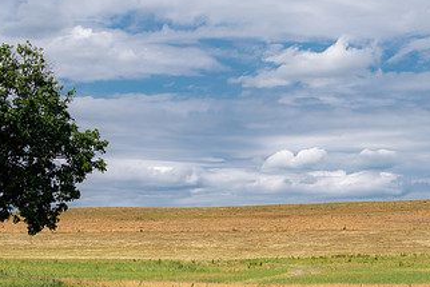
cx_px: 182
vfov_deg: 10.9
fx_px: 1506
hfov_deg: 16.2
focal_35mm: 126
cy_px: 91
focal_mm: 70
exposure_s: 1/500
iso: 100
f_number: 8
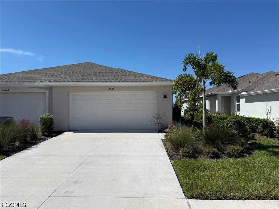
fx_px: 193
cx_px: 140
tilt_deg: +1.0
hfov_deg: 71.6
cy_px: 104
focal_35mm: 24
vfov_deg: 56.8
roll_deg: -0.3
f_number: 1.78
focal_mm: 6.76
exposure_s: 1/8130
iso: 80
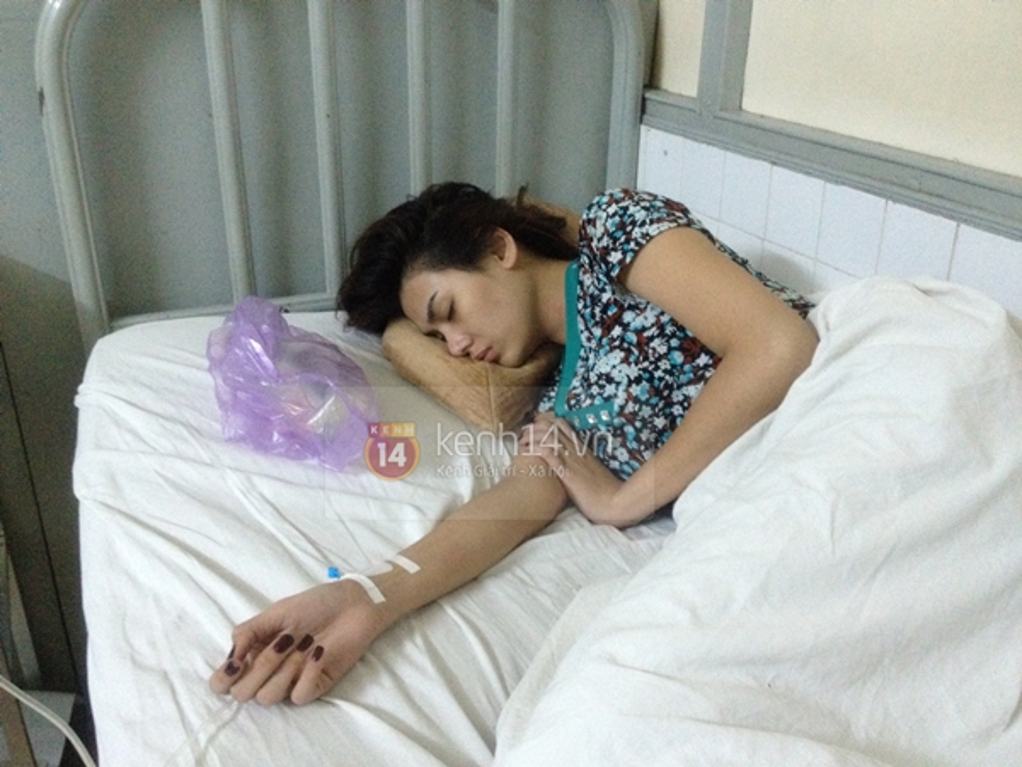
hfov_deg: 52.6
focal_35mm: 35
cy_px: 384
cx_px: 511
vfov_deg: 40.7
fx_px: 1033
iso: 500
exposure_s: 1/17
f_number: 2.4
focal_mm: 4.28
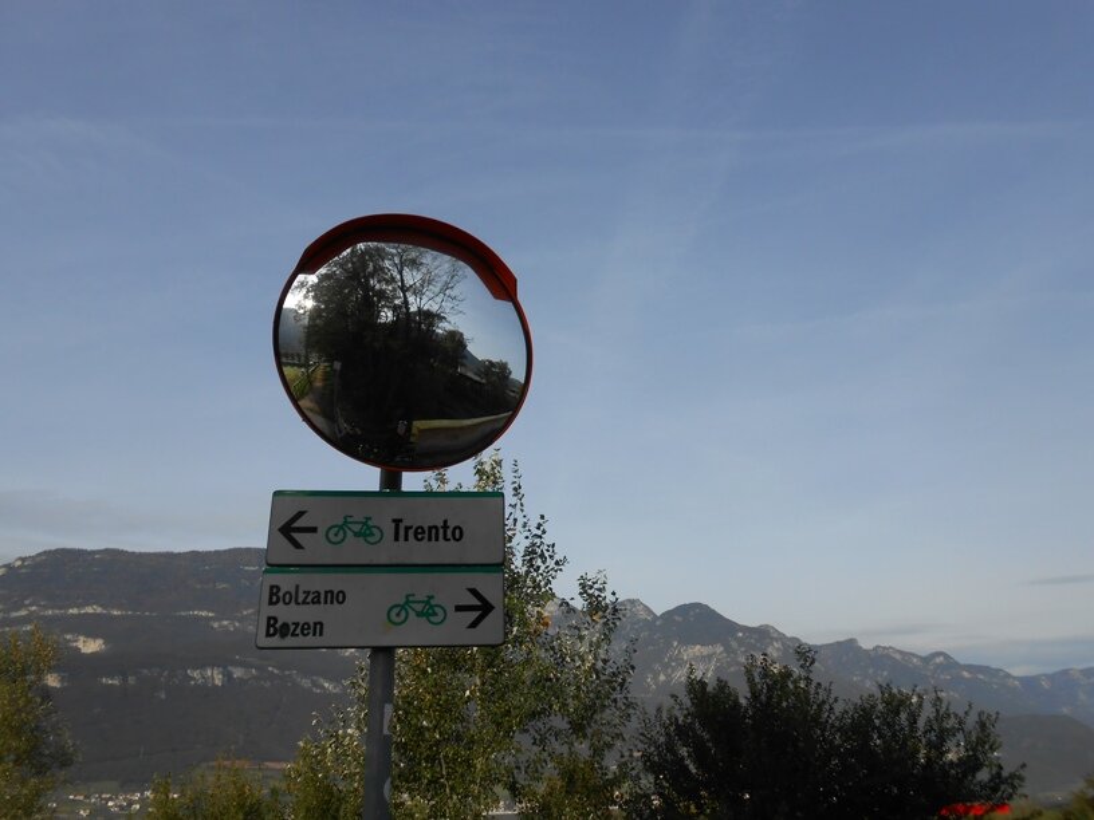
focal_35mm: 26
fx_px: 822
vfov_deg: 53.1
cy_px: 410
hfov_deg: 67.3
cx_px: 547
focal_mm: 4.6
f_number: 3.5
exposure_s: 1/1250
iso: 80
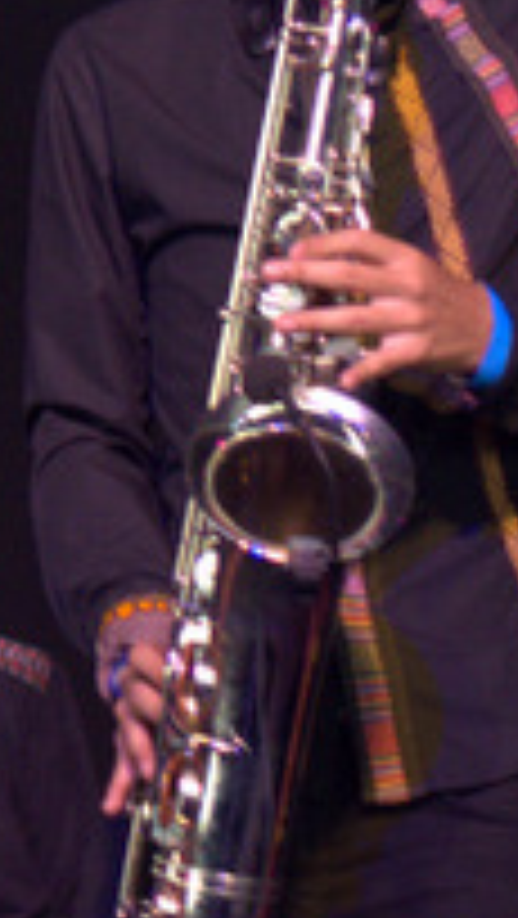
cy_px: 189
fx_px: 9459
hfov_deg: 3.1
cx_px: 77
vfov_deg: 5.6
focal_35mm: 388
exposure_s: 1/100
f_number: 4
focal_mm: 70
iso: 3200
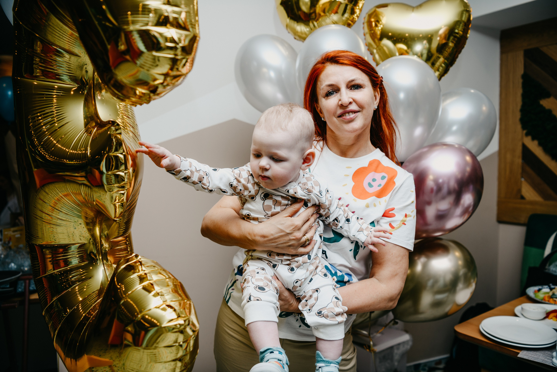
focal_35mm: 29
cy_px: 186
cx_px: 278
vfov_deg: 45.0
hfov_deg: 63.7
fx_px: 449
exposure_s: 1/160
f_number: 3.5
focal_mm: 29
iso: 125
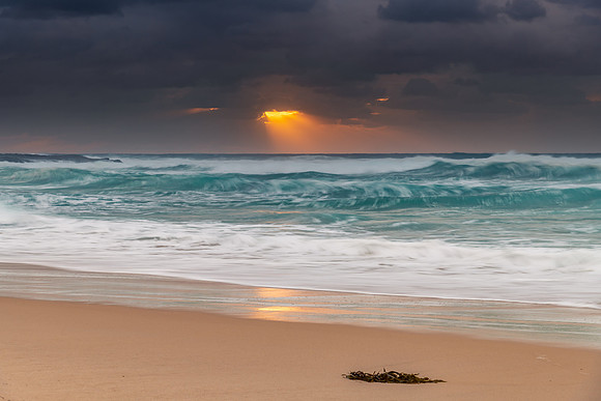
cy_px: 202
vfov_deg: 17.9
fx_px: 1274
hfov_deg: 26.5
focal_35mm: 76
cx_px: 302
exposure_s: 1/2.5
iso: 100
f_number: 9
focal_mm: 75
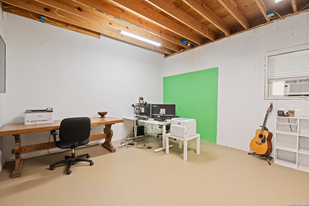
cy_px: 103
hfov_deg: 95.0
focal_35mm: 16
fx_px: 142
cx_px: 154
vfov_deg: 72.1
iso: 200
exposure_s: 1
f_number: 9
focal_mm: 16.5
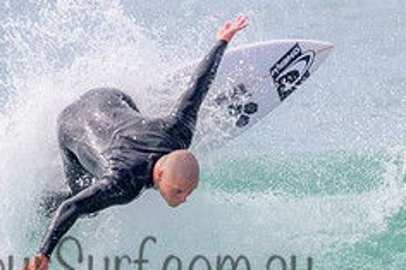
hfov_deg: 0.8
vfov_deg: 0.5
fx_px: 30135
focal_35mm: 2674
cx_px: 309
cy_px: 130
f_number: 11
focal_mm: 800
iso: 1100
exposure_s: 1/2000
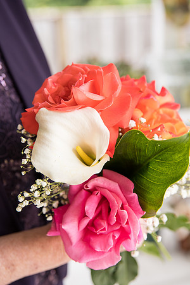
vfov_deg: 34.5
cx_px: 95
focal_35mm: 58
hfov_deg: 23.4
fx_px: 459
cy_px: 142
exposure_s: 1/500
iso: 400
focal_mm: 58
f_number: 4
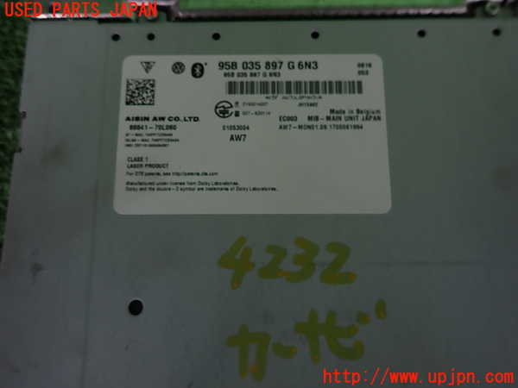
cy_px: 194
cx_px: 259
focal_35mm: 25
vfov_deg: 54.9
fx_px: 374
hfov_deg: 69.4
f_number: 2
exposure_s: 1/80
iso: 100
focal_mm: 4.5
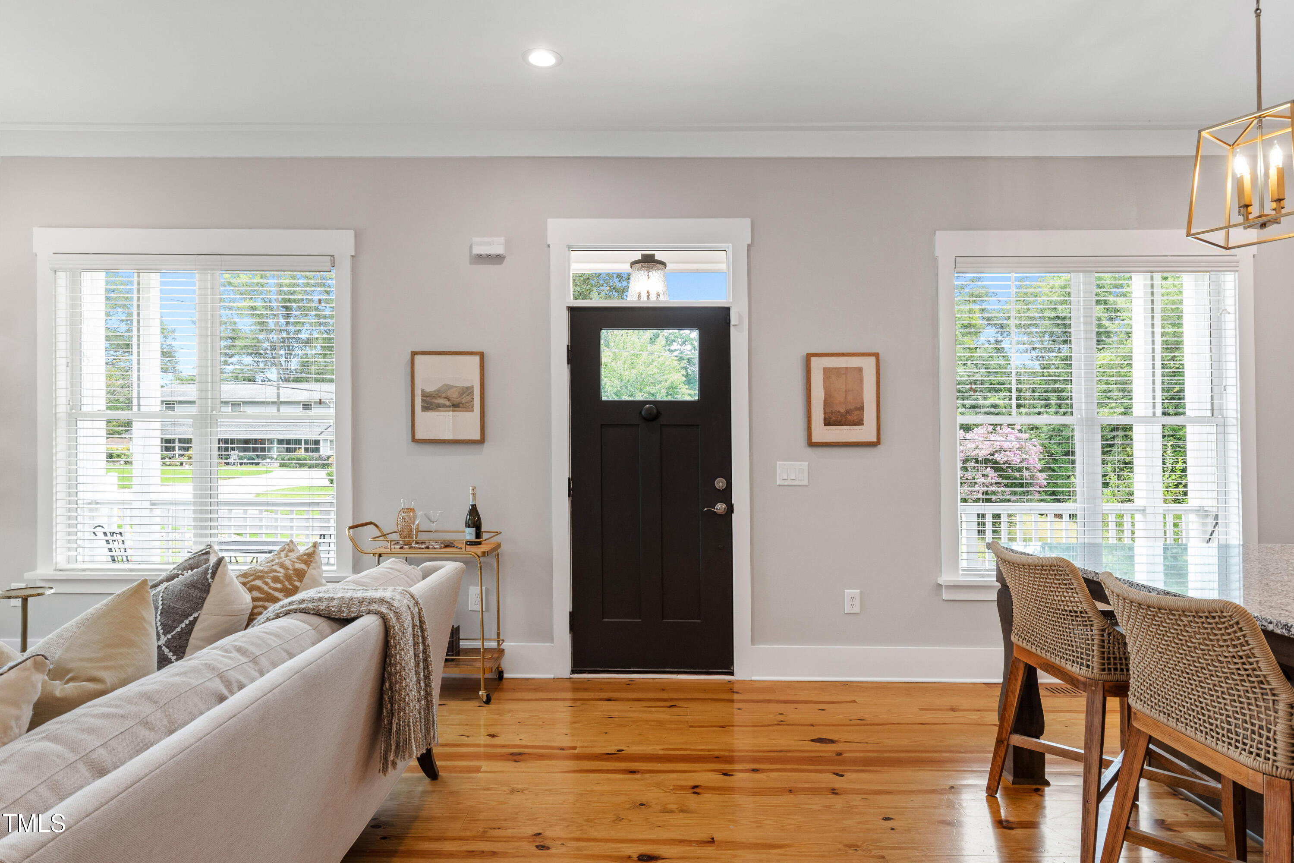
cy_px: 432
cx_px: 647
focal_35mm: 20
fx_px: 701
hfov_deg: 85.4
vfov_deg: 63.2
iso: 100
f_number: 8
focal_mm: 13
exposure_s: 1/5
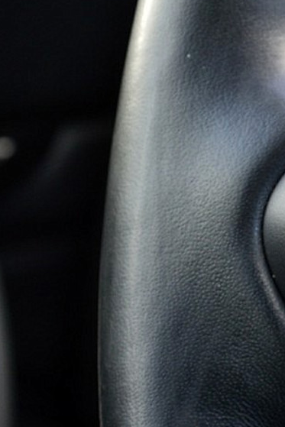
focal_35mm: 206
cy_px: 163
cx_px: 481
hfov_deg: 6.5
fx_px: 2448
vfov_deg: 10.0
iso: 800
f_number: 7.1
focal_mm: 55
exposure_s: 1/60
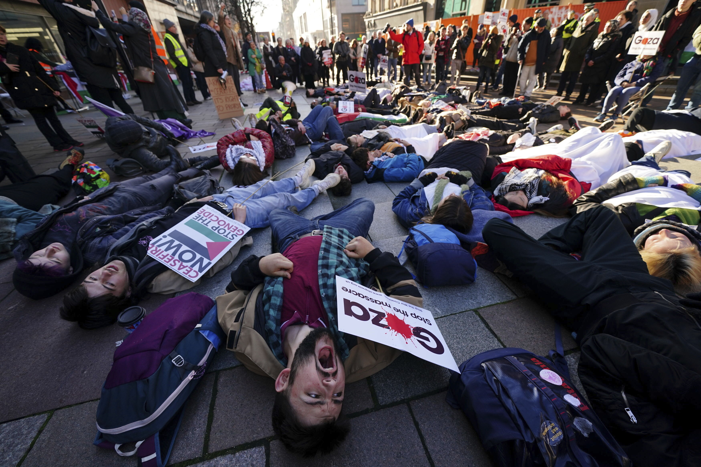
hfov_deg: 104.3
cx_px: 350
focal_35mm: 14
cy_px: 234
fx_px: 273
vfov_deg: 81.2
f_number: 4
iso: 320
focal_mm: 14
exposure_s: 1/320
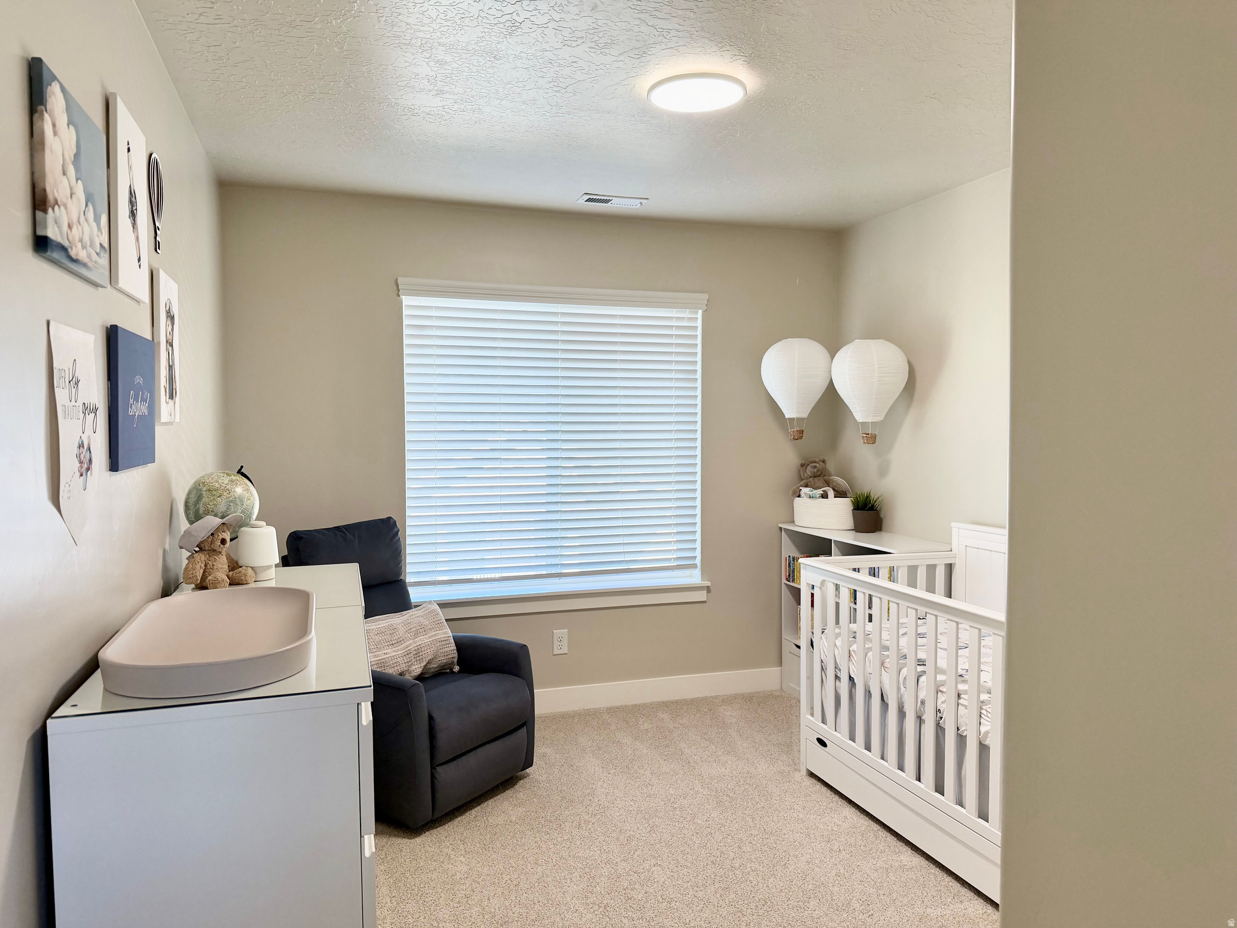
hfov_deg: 71.6
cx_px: 618
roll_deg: +0.5
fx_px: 858
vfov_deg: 56.8
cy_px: 464
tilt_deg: -1.0
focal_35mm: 24
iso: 160
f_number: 1.78
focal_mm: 6.76
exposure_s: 1/224
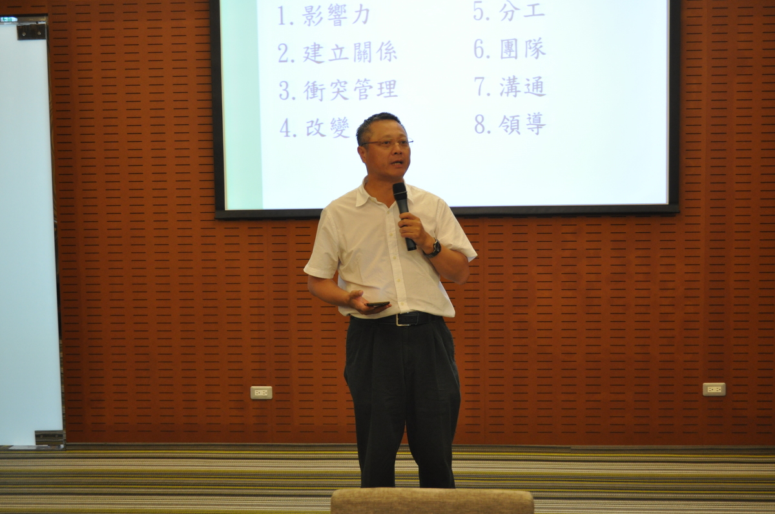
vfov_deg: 25.7
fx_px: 1129
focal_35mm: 52
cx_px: 388
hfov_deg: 37.9
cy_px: 257
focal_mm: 35
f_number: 5
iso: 800
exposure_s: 1/30
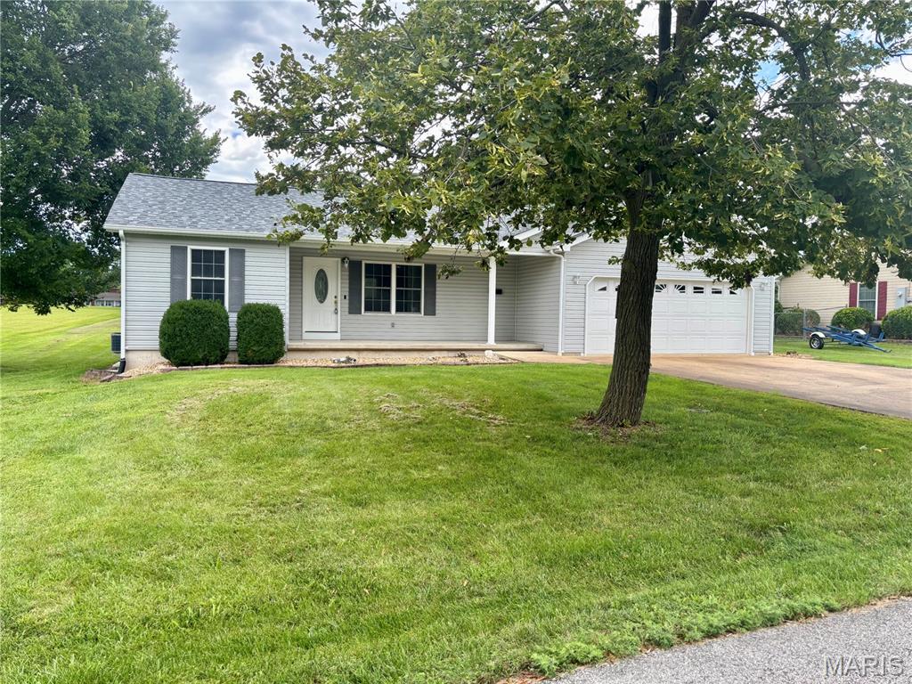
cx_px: 456
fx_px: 685
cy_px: 342
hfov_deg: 67.3
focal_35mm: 26
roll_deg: -1.9
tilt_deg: -1.1
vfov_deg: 53.1
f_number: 1.6
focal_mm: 5.96
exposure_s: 1/679
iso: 50
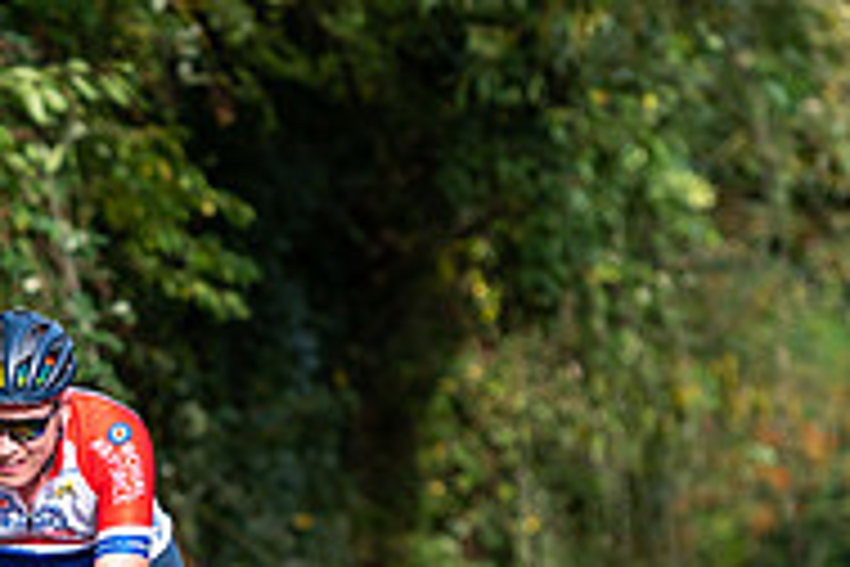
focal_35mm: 445
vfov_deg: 3.1
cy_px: 547
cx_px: 49
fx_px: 10506
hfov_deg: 4.6
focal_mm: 145
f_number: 3.5
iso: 200
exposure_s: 1/1250
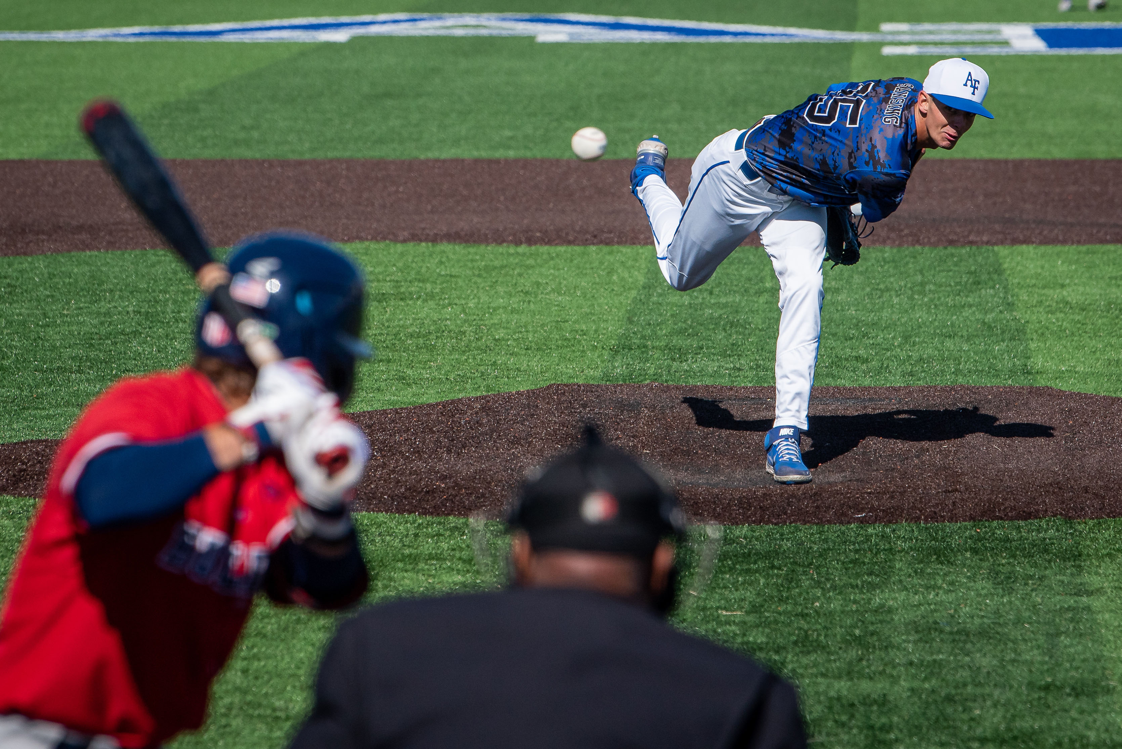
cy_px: 235
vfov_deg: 3.9
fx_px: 11118
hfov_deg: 5.8
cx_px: 645
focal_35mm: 357
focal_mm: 200
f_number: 5.6
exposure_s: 1/4000
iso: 160
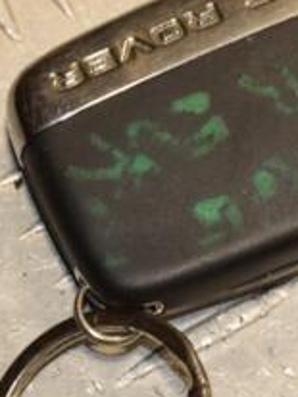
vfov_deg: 4.5
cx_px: 283
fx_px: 5049
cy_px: 209
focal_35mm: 439
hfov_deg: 3.4
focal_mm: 105
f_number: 8
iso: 800
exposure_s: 1/200
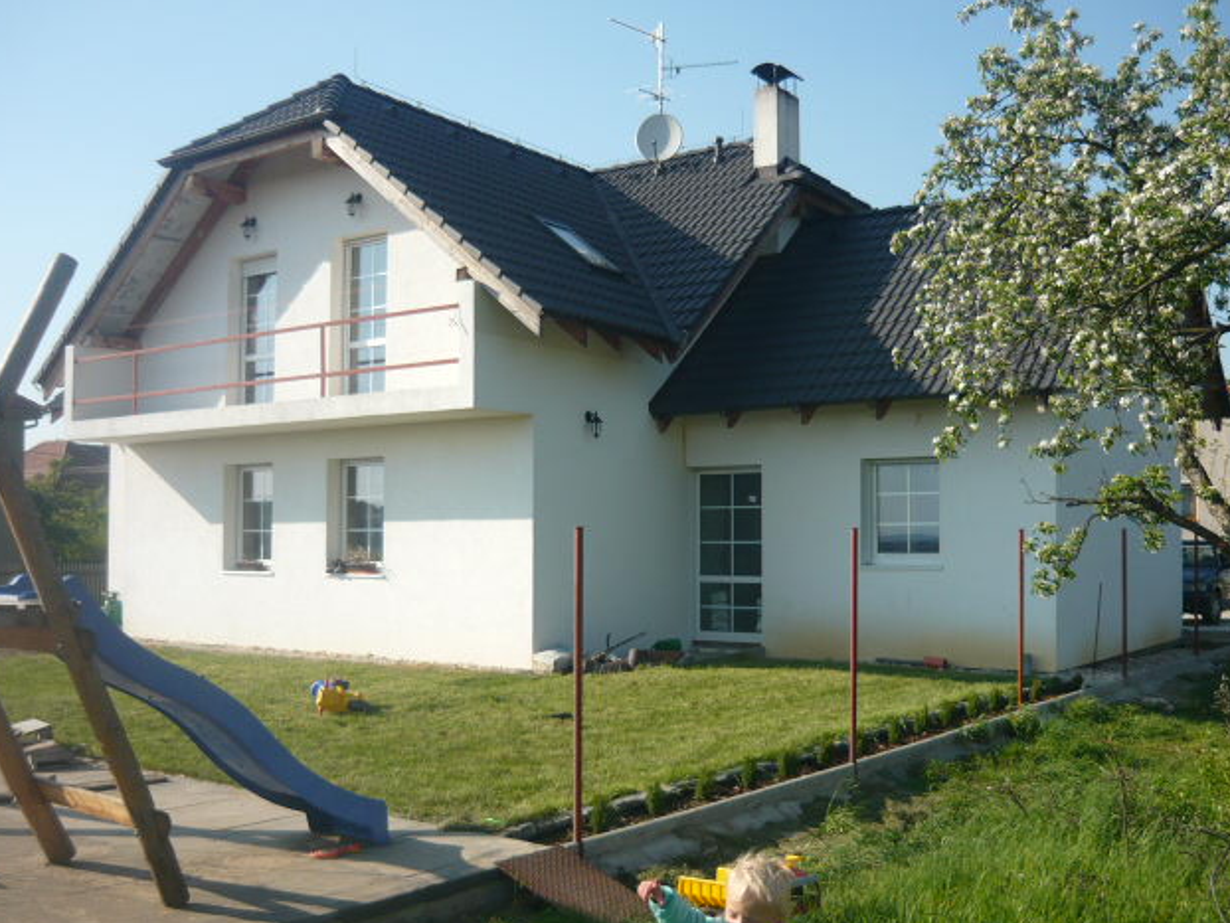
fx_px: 1280
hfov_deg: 51.3
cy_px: 459
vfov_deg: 39.7
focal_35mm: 36
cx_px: 607
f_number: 8
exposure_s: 1/125
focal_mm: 5.5
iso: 100
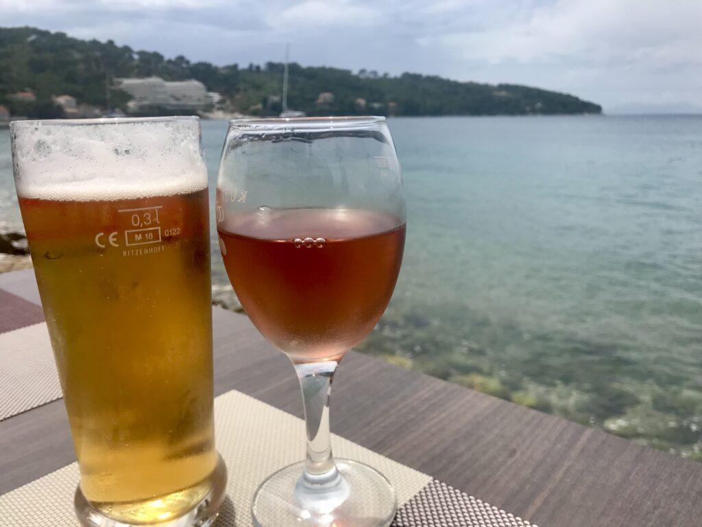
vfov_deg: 49.7
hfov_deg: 63.4
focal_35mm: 28
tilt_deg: -11.9
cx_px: 351
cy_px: 264
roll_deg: +0.7
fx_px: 568
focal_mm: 3.99
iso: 20
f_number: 1.8
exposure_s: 1/4808
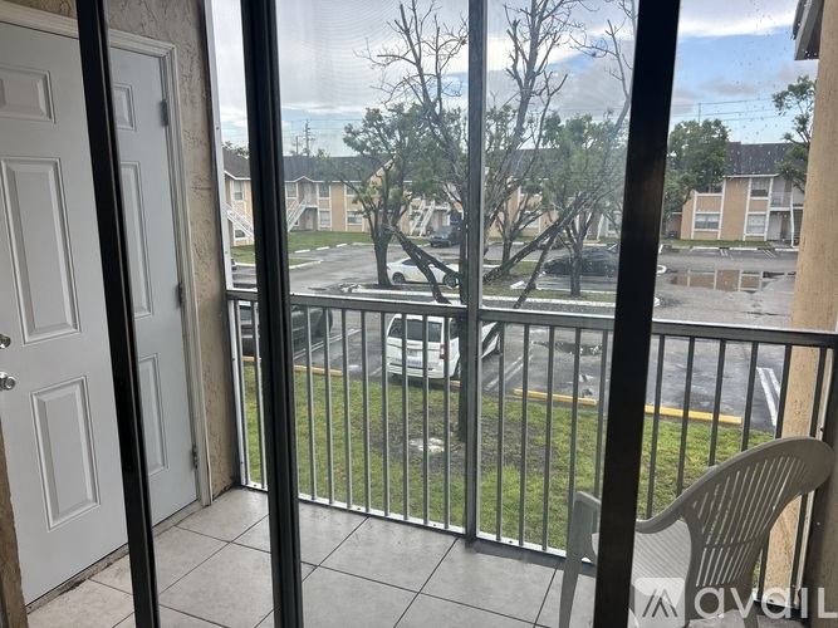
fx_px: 629
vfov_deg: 53.0
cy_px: 314
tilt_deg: -11.6
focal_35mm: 26
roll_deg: +0.7
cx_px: 419
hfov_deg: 67.3
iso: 40
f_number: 1.5
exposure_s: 1/178
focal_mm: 5.7
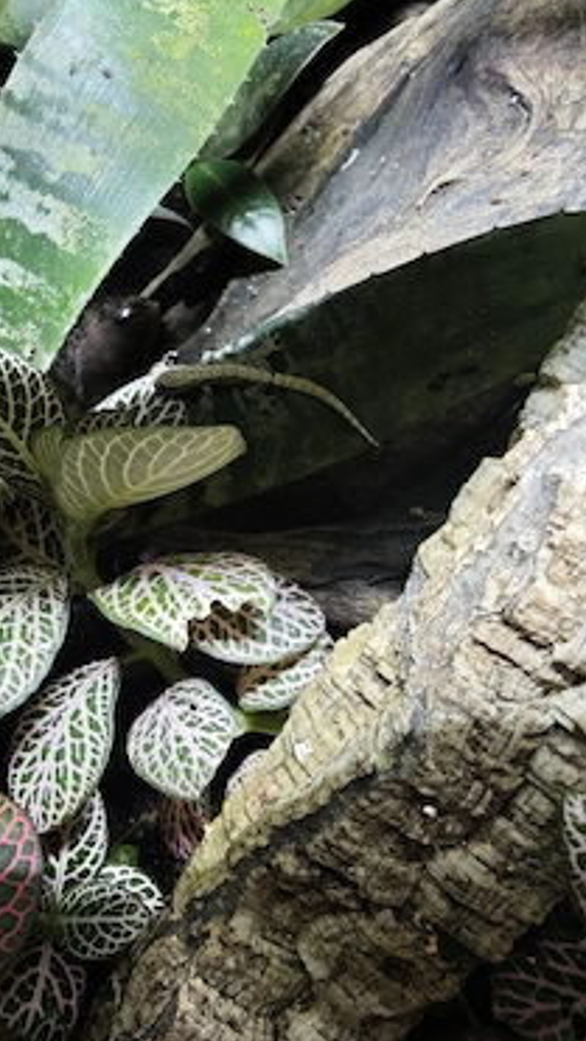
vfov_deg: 69.8
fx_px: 745
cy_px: 485
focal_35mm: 27
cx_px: 328
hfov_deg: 42.9
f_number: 2.2
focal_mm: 2.13
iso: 320
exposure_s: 1/50
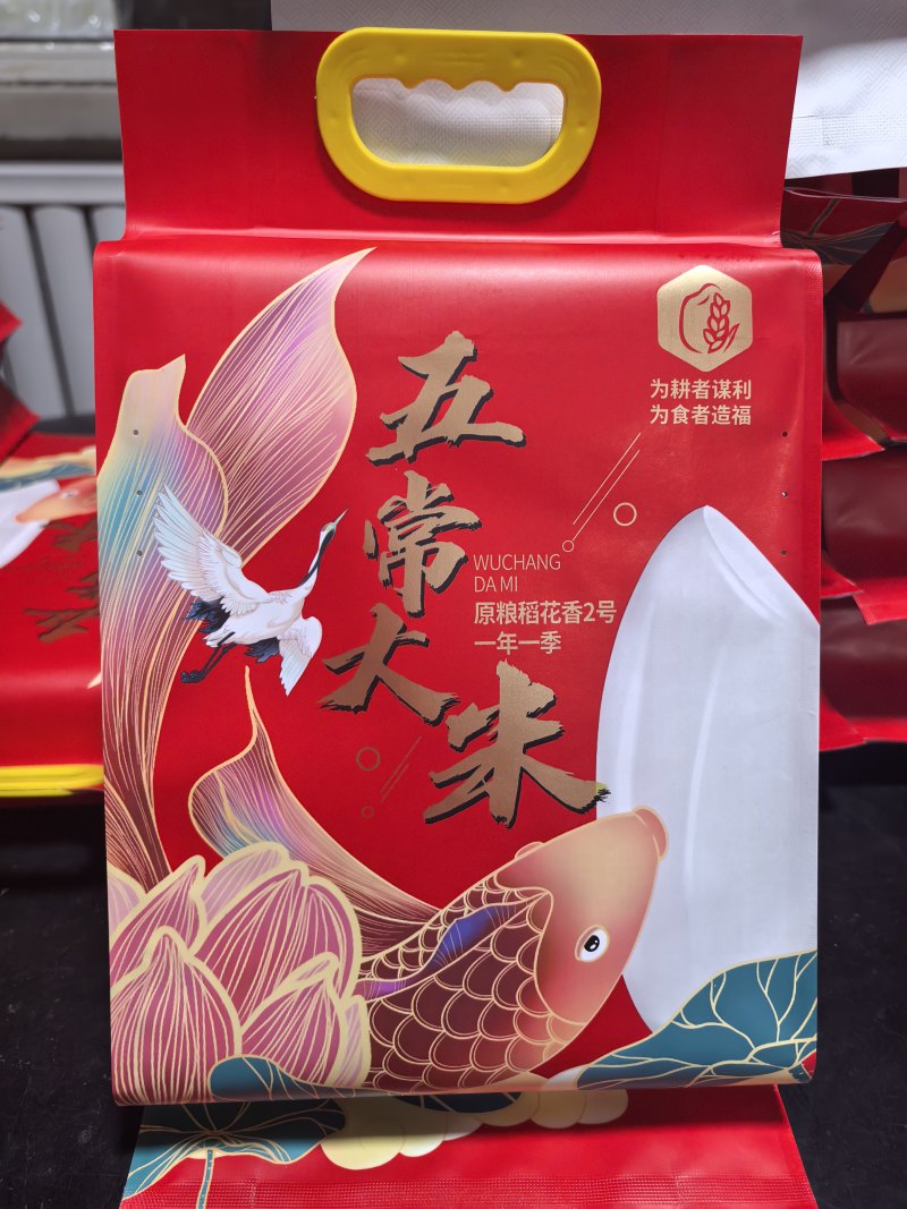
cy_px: 604
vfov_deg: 65.3
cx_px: 454
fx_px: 943
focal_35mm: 27
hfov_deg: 51.3
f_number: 2
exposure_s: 1/60
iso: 320
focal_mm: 8.5
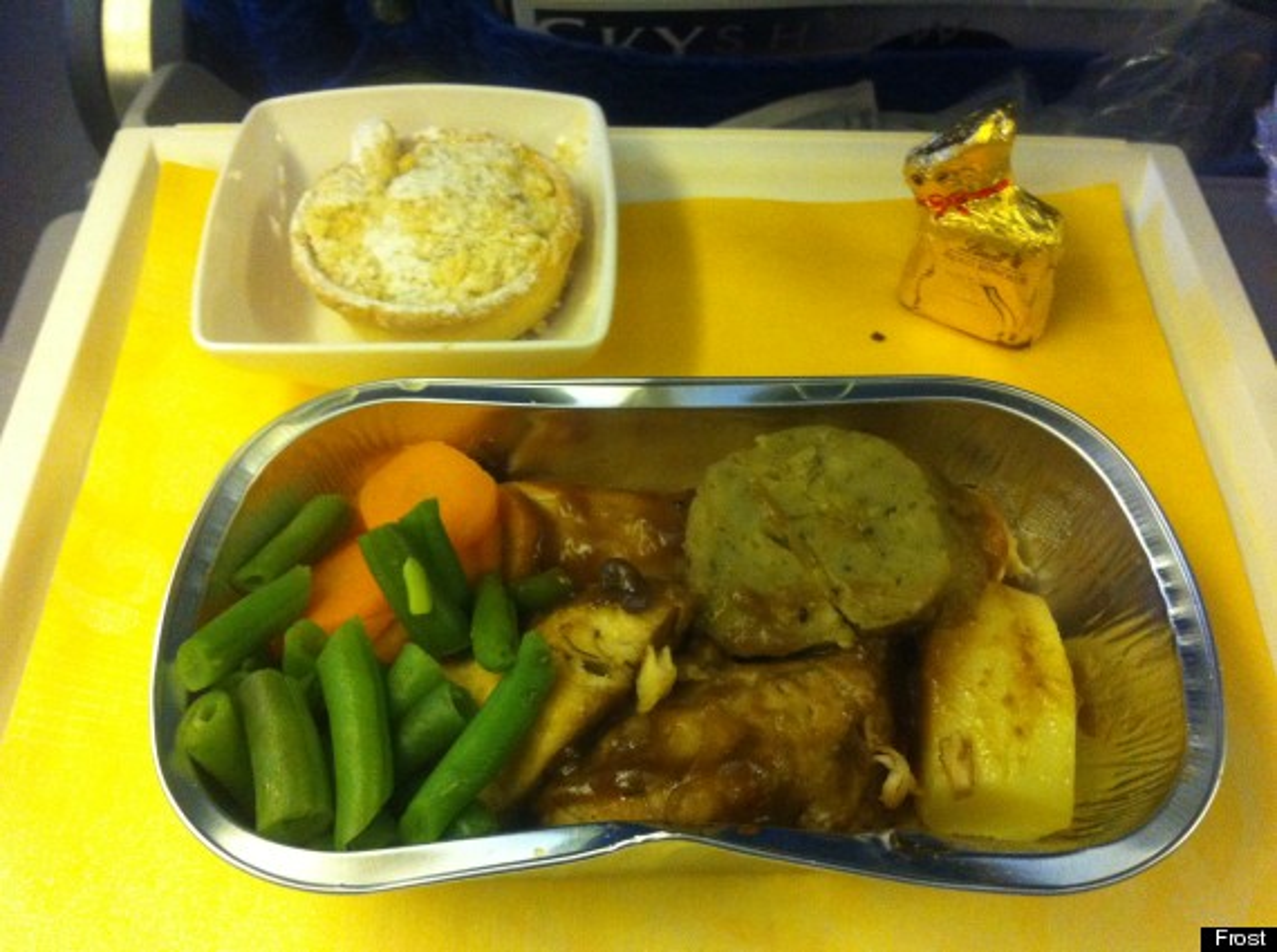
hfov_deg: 52.7
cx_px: 638
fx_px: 1288
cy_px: 476
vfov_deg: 40.6
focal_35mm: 35
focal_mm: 3.85
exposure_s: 1/15
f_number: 2.8
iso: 500
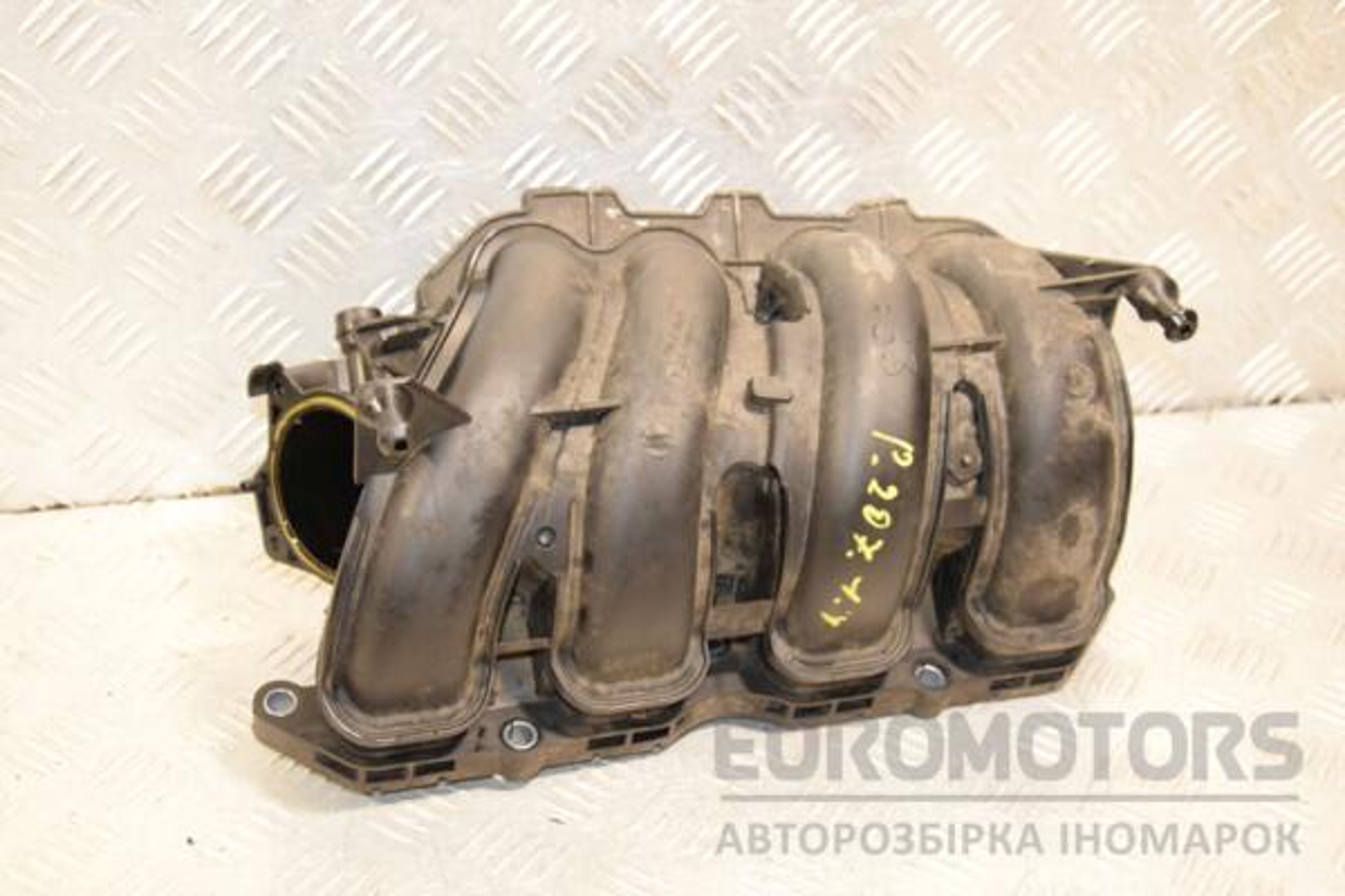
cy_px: 448
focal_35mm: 60
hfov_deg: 33.4
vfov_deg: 22.6
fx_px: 2241
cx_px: 672
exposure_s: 1/125
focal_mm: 40
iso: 1600
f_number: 5.6
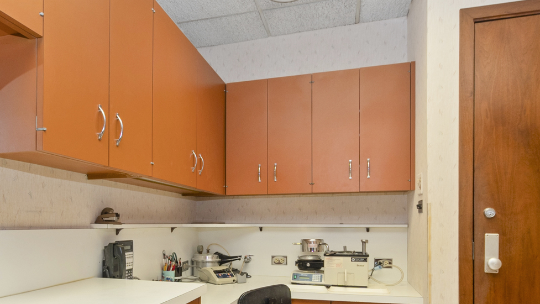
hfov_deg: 71.1
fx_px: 372
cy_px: 208
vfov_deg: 43.6
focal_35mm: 26
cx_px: 213
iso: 320
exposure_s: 1/15
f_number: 8
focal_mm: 10
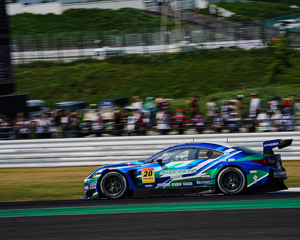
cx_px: 151
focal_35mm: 193
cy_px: 120
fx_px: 1714
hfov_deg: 10.0
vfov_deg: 8.0
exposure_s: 1/250
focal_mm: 171
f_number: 20
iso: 200
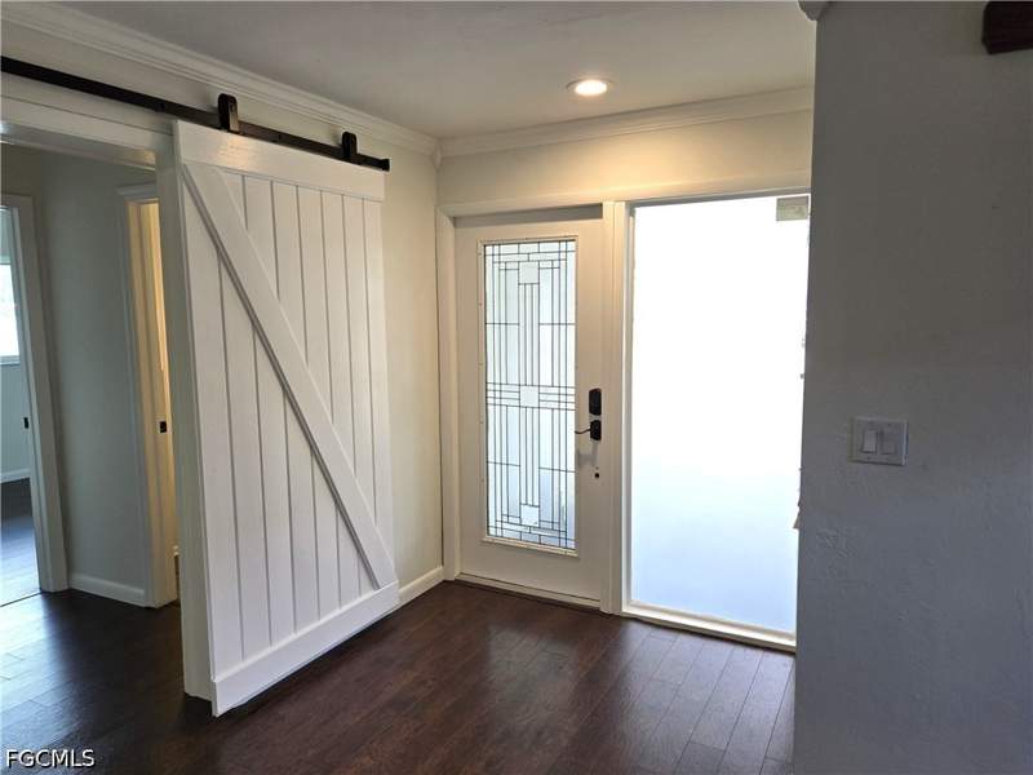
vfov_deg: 58.9
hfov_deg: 73.9
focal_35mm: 23
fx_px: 686
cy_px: 388
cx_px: 516
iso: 40
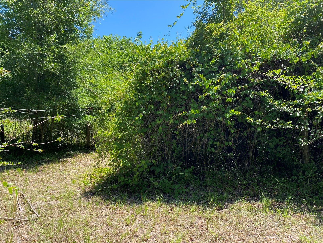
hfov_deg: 67.3
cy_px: 122
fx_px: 243
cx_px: 162
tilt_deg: -0.8
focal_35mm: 26
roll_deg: +0.7
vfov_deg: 53.1
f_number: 1.8
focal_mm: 4.25
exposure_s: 1/738
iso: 32
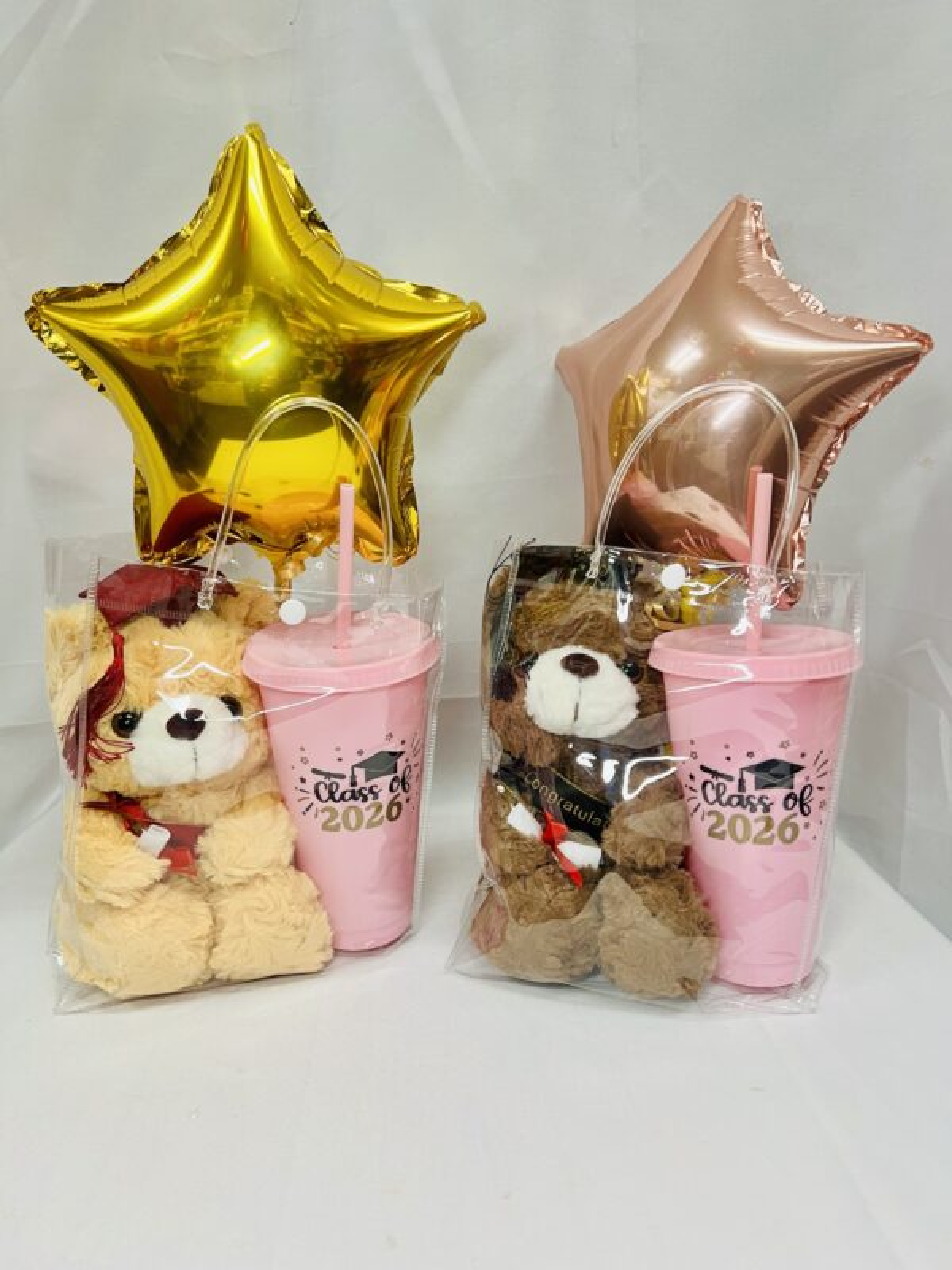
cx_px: 476
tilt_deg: -9.4
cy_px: 635
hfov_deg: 53.1
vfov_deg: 67.3
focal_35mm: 26
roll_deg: +1.6
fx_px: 953
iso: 100
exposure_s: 1/60
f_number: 1.5
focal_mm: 5.7
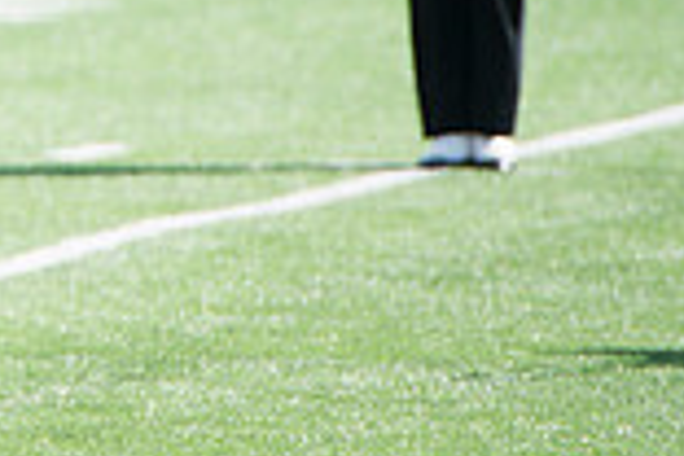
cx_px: -526
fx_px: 14116
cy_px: -276
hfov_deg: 2.8
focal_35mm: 743
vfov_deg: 1.8
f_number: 4.5
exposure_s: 1/1000
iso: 200
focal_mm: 200
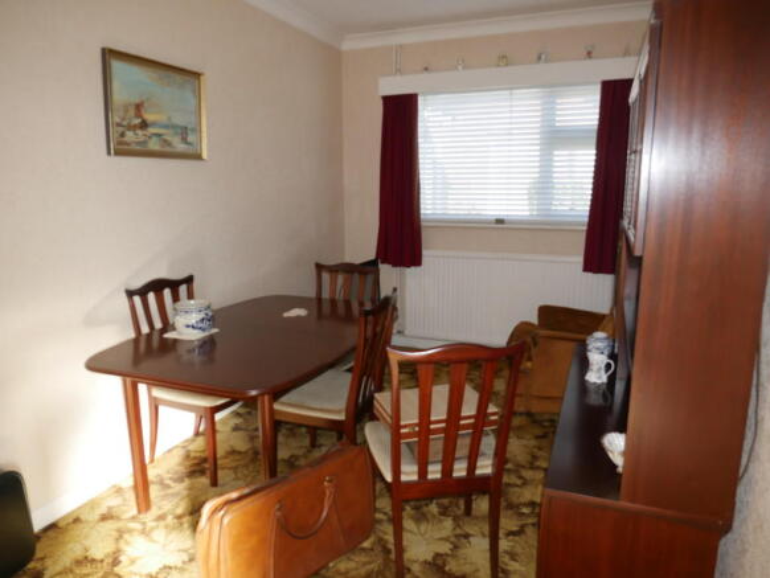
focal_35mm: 24
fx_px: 534
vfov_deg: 56.9
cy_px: 289
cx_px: 385
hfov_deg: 71.6
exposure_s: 1/60
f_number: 5
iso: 640
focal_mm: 12
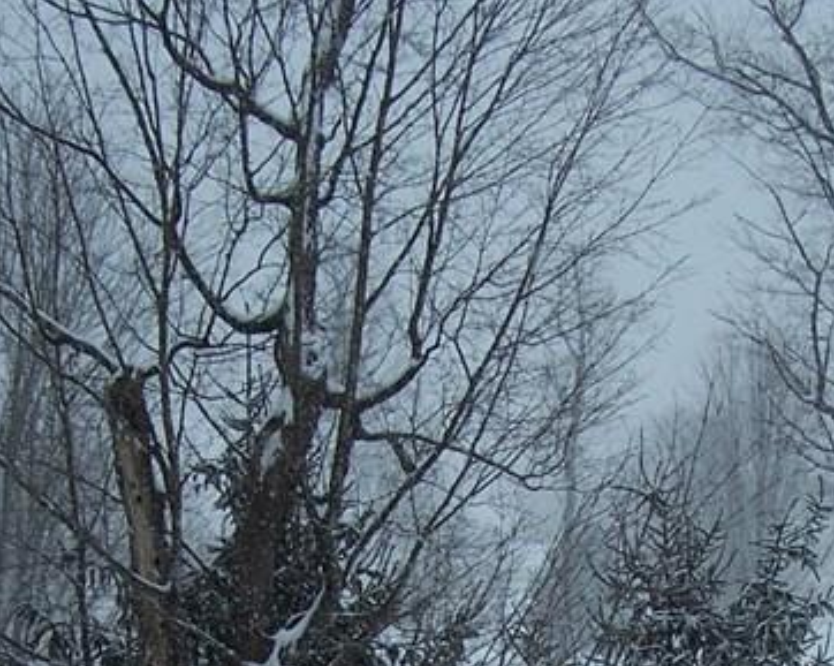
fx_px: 2590
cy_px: 807
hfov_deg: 18.2
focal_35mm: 105
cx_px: 583
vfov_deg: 14.2
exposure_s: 1/350
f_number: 2.8
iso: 80
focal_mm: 6.3
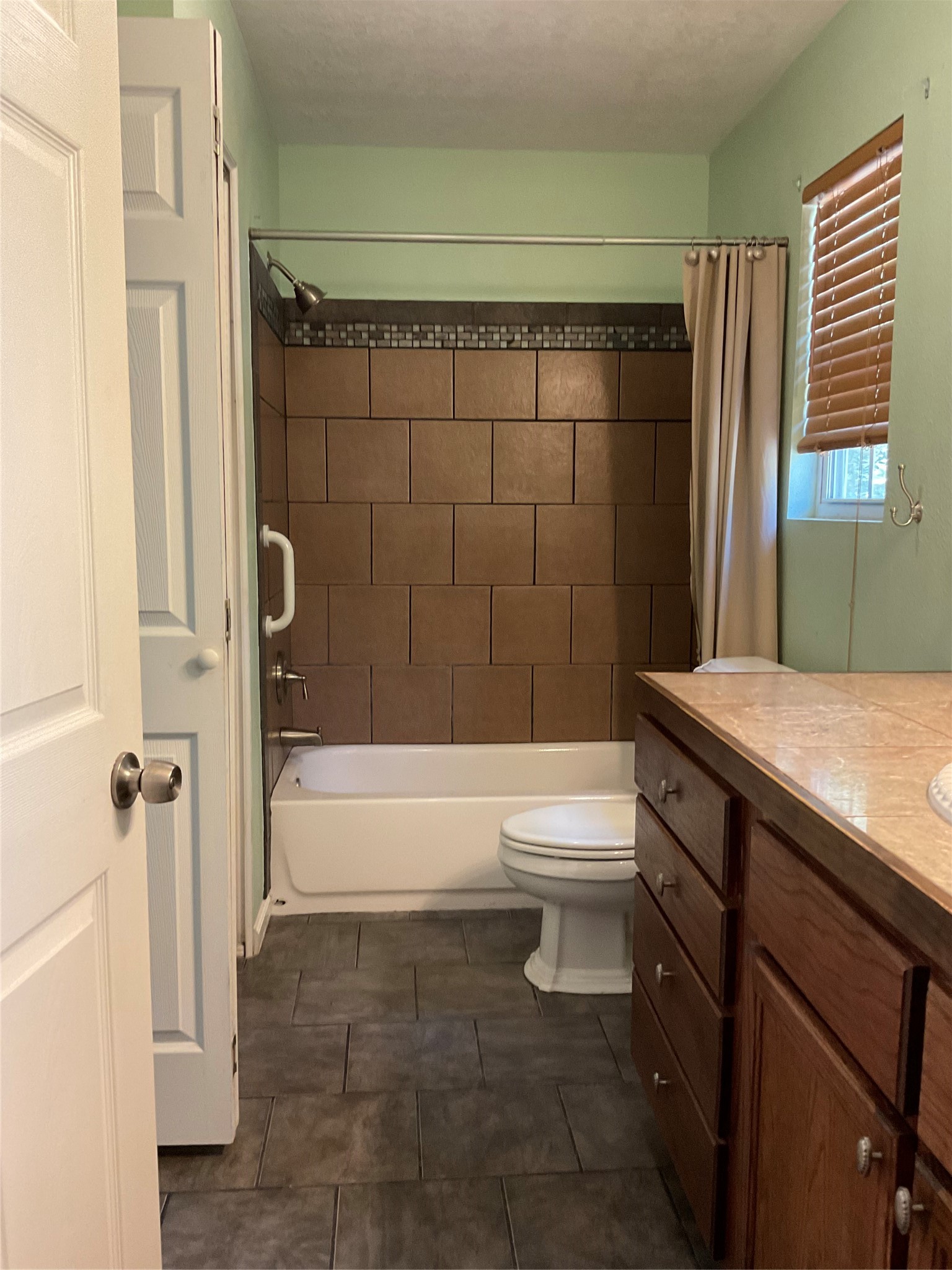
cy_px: 635
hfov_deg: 48.2
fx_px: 1063
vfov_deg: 61.7
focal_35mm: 29
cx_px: 476
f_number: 1.8
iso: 160
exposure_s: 1/60
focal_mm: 3
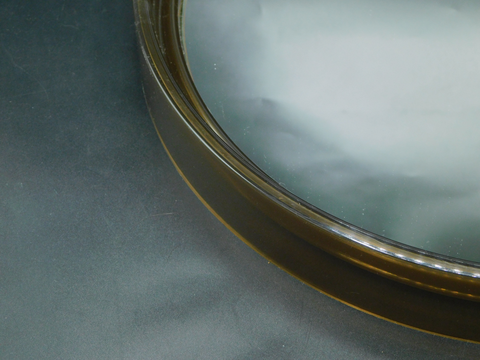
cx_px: 240
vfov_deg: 18.4
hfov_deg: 24.4
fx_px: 1109
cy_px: 180
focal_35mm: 80
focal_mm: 14.2
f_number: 4.4
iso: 220
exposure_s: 1/30
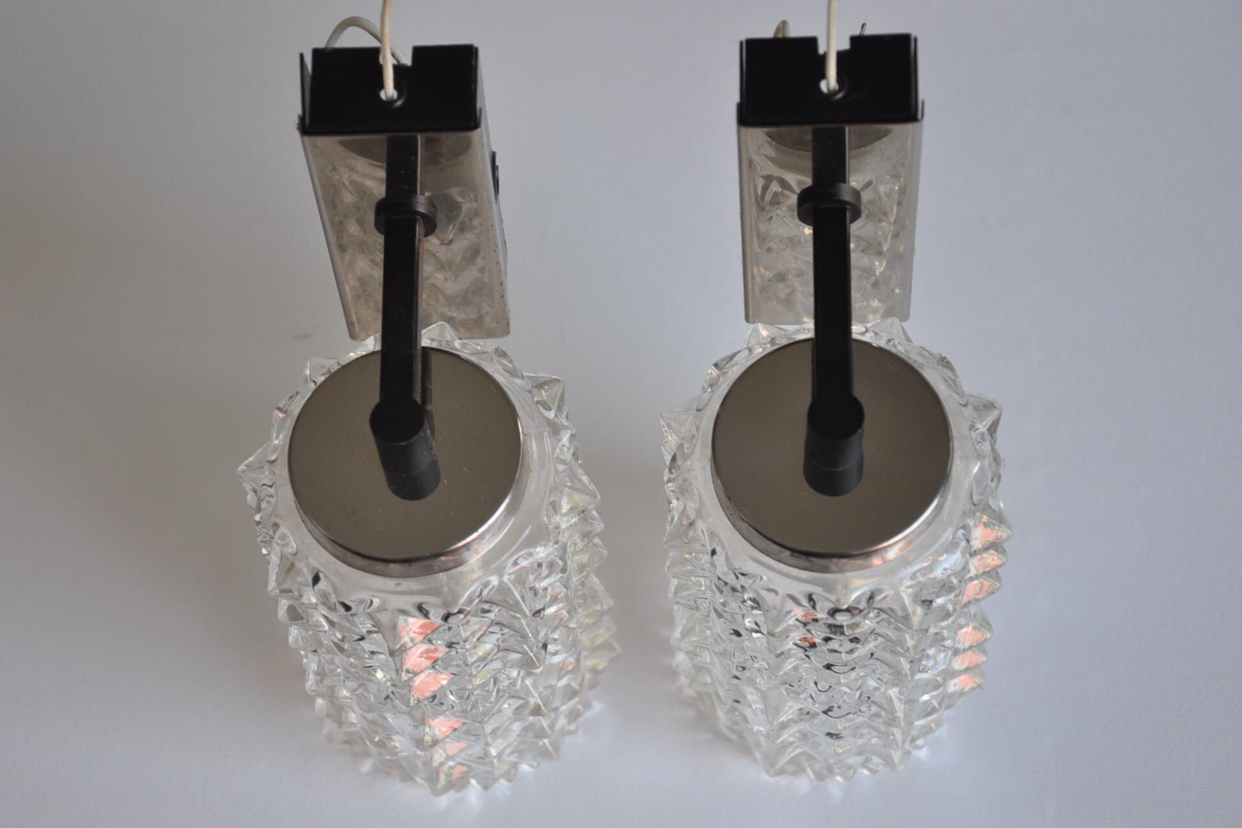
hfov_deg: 26.0
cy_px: 414
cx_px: 621
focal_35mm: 78
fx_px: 2691
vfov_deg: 17.5
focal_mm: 52
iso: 450
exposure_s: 1/60
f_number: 5
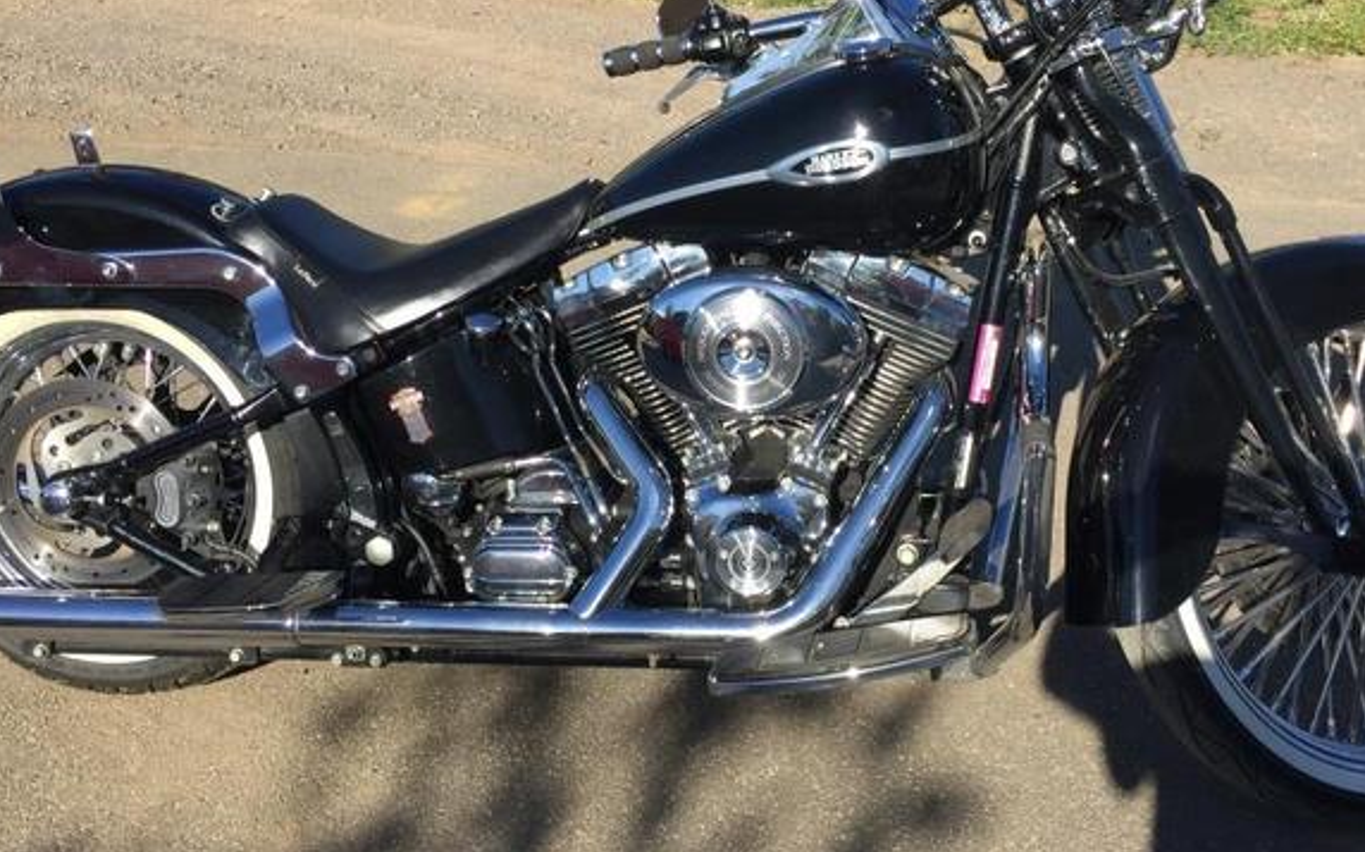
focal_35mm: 43
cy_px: 315
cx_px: 778
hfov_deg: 46.1
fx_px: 1599
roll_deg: -0.6
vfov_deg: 29.7
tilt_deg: -22.2
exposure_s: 1/1319
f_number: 2.2
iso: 32
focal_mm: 4.15
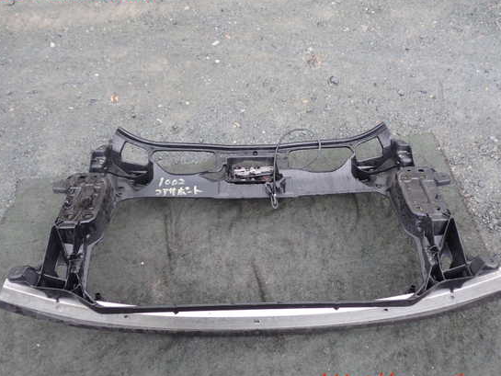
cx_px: 255
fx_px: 478
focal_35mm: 33
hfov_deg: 55.3
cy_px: 188
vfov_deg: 43.0
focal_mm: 5.4
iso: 200
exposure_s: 1/50
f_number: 2.3
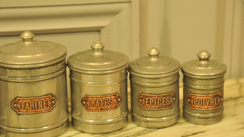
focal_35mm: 130
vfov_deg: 9.3
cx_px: 120
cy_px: 69
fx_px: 841
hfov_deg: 16.5
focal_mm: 120
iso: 1250
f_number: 5.6
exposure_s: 1/60
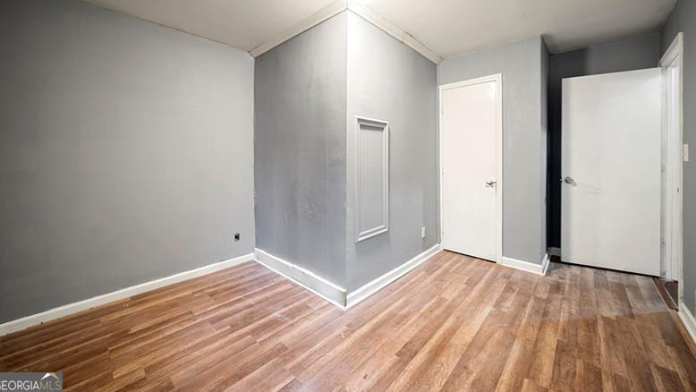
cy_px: 157
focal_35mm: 14
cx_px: 351
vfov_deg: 73.5
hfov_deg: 106.8
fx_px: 258
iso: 320
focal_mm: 13
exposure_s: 2.5
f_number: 10
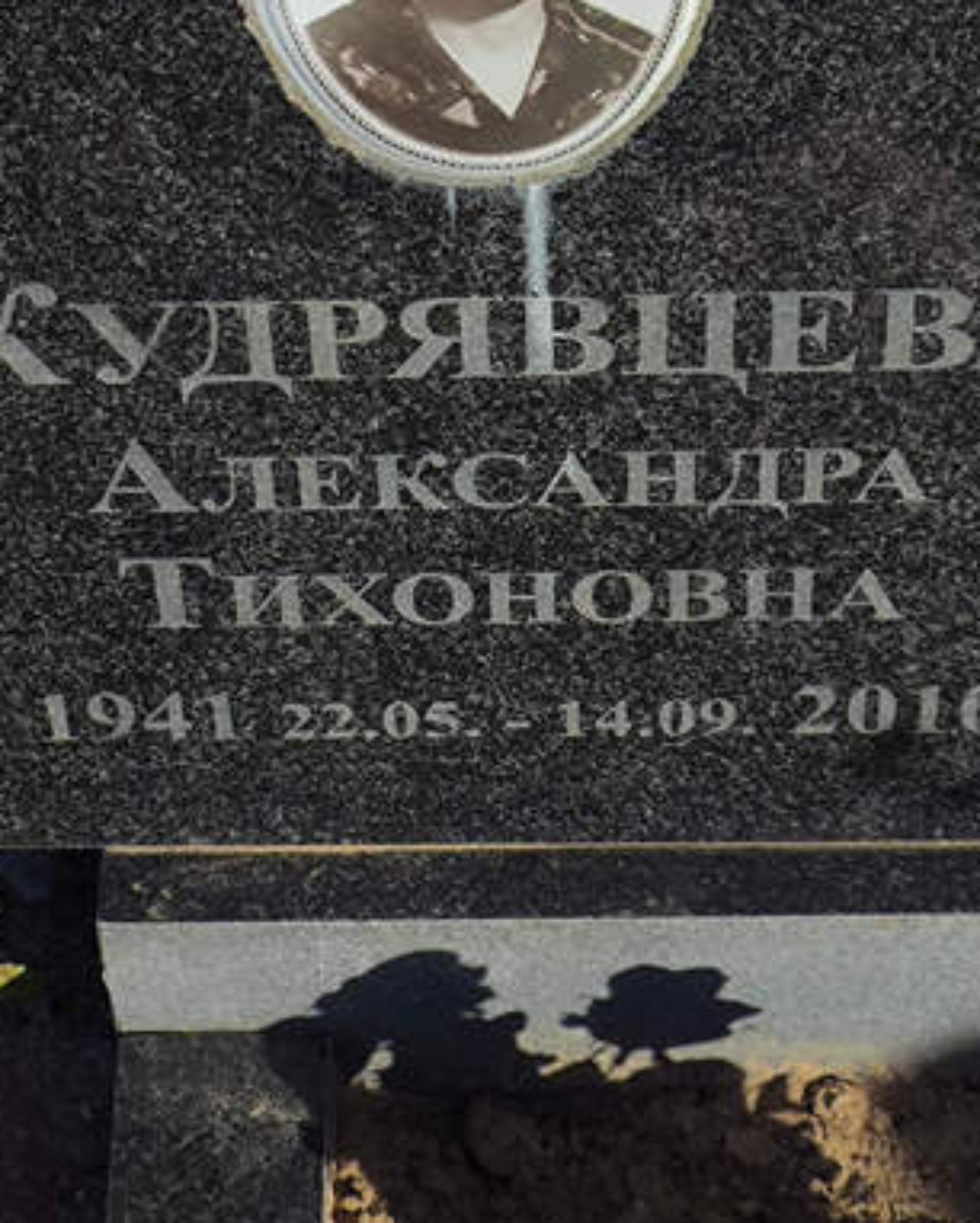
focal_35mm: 102
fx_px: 3695
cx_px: 309
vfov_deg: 18.8
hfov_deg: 15.1
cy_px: 512
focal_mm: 4.71
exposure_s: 1/2027
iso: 50
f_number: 1.7
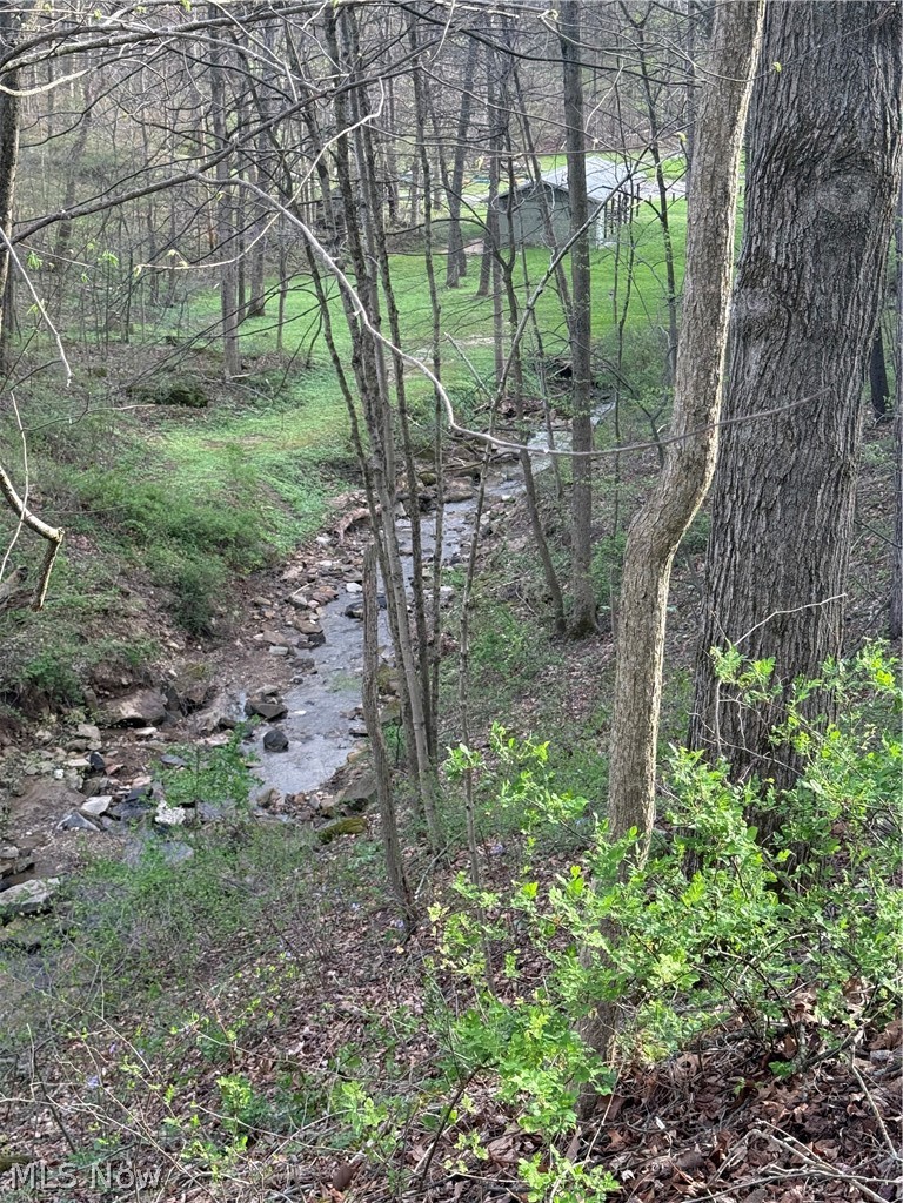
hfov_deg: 30.3
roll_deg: +0.2
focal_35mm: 48
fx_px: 1670
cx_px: 452
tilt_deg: -17.5
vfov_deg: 39.7
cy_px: 602
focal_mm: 6.76
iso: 80
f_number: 1.78
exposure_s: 1/516
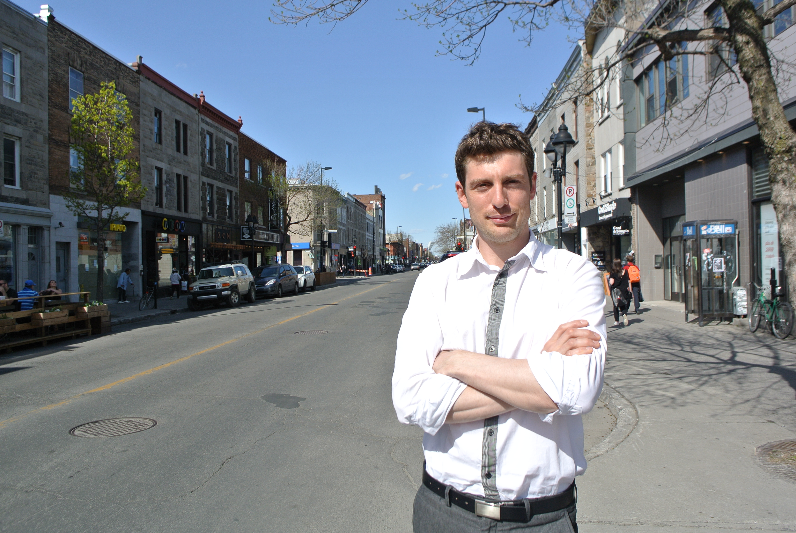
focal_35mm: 27
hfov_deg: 67.3
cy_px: 266
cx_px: 398
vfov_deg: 48.0
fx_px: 598
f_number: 5.6
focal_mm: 10
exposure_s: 1/500
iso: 100
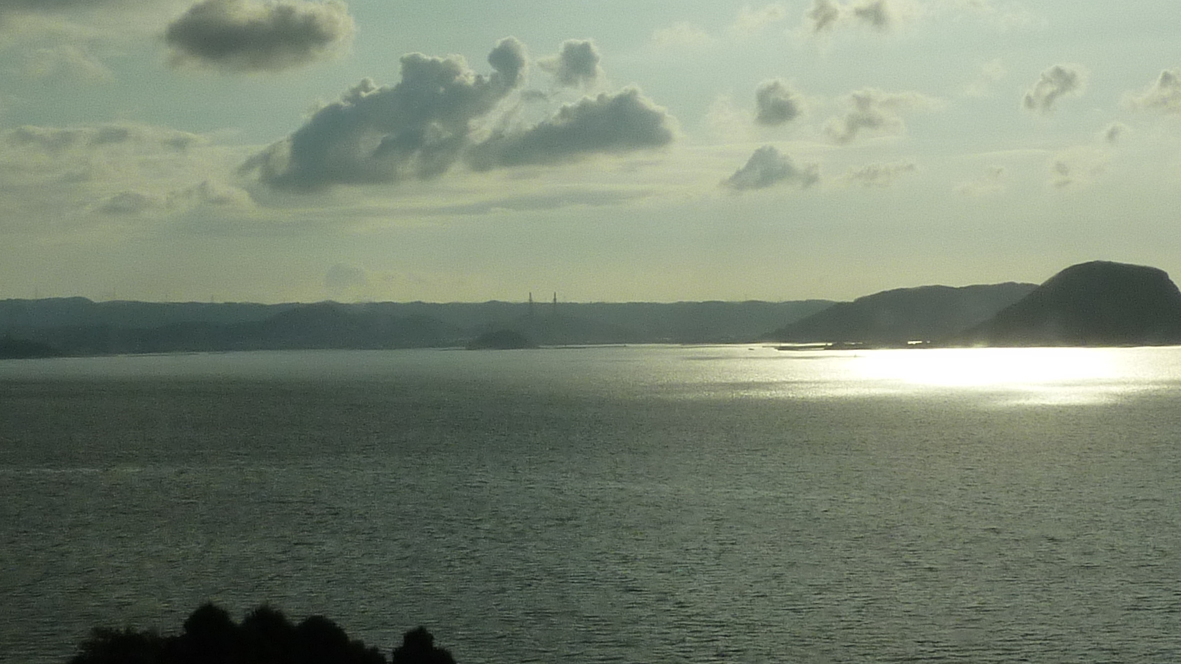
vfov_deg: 17.7
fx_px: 2129
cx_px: 603
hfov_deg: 31.0
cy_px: 290
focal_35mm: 68
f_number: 6.3
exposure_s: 1/1600
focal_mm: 5
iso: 125
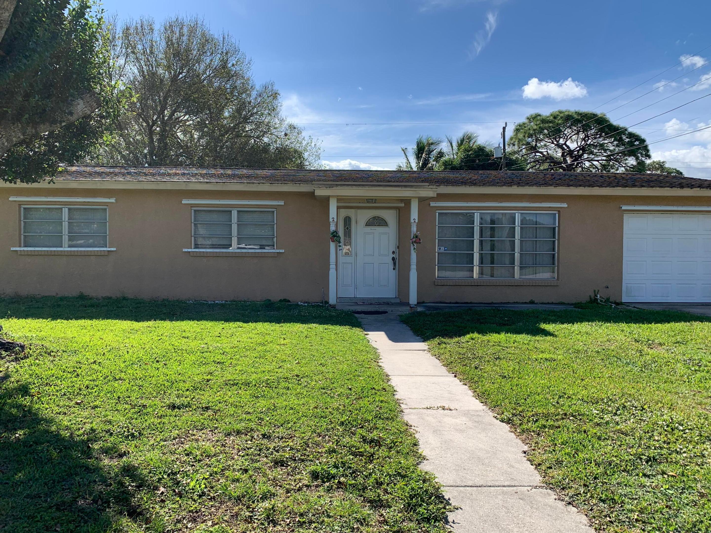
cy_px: 266
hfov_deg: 67.3
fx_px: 534
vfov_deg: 53.1
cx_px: 356
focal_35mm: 26
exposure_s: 1/1916
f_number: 1.8
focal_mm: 4.25
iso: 25
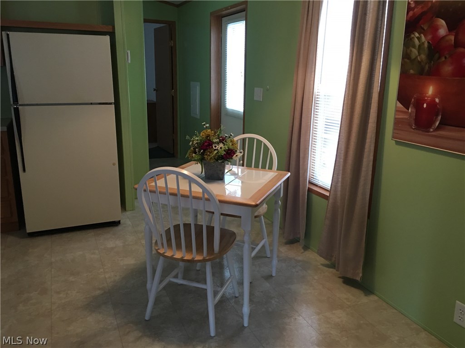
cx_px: 232
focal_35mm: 29
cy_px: 174
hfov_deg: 61.7
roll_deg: -1.4
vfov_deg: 48.2
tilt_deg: -14.1
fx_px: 390
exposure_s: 1/15
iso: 80
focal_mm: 4.15
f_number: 2.2
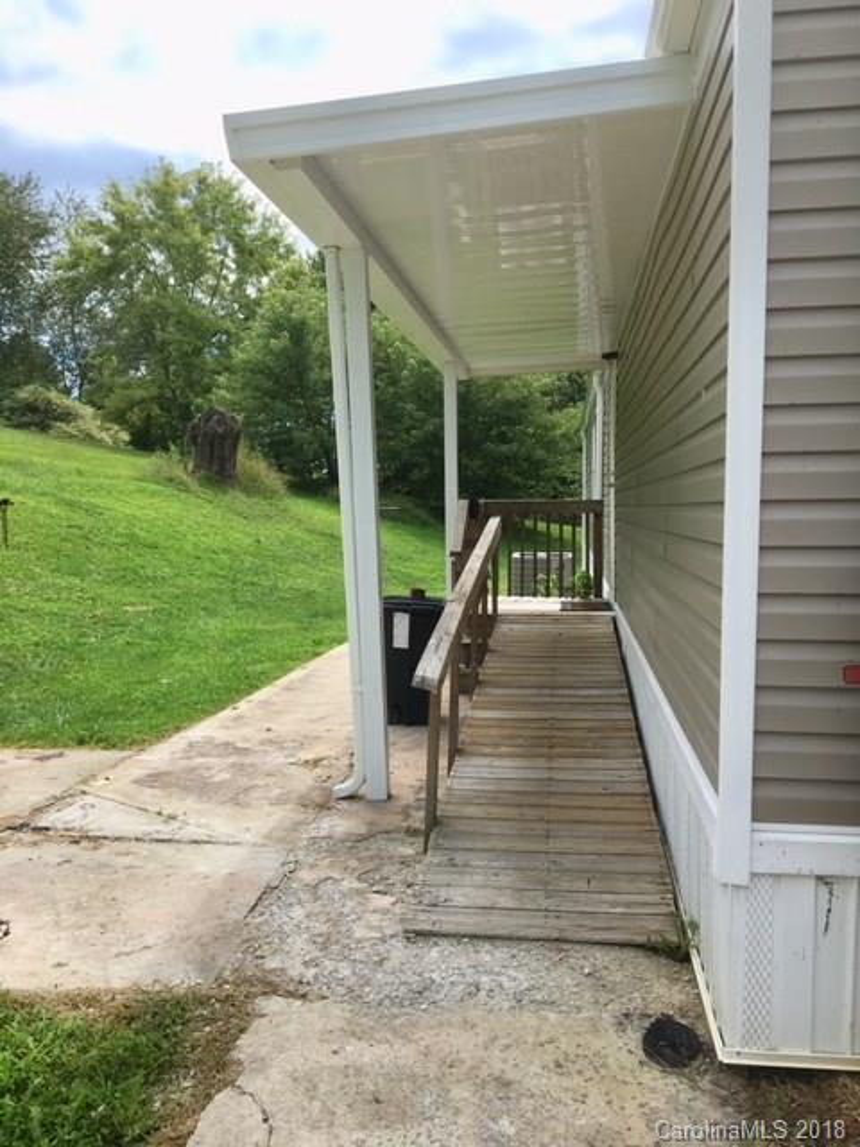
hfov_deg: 48.2
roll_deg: +2.0
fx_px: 961
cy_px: 574
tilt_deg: -4.7
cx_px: 430
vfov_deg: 61.7
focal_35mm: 29
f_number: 2.2
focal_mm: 4.15
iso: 25
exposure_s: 1/1570
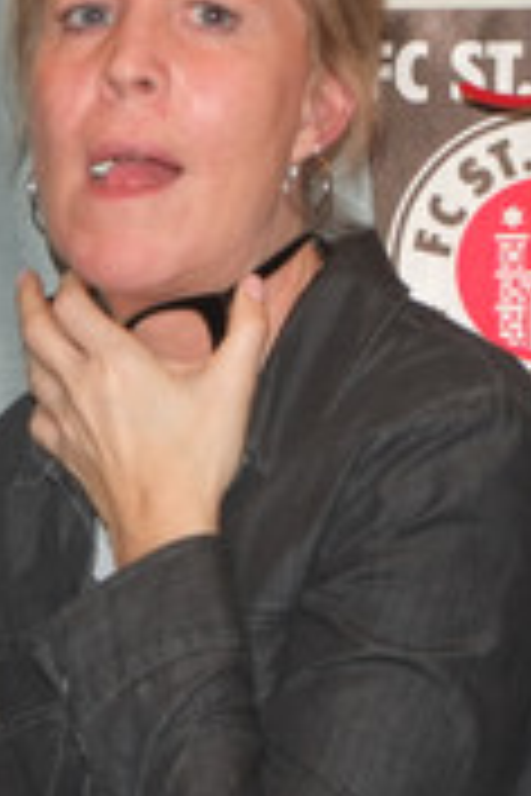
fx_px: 3186
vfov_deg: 14.2
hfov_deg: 9.3
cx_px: -194
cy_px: 331
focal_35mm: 144
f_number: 5.6
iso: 800
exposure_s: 1/15
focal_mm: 34.3
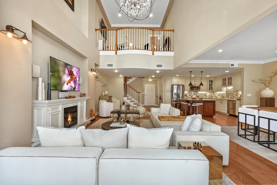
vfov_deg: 77.3
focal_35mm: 15
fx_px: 115
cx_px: 138
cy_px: 92
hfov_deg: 100.4
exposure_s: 1
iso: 100
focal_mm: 10
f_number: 10
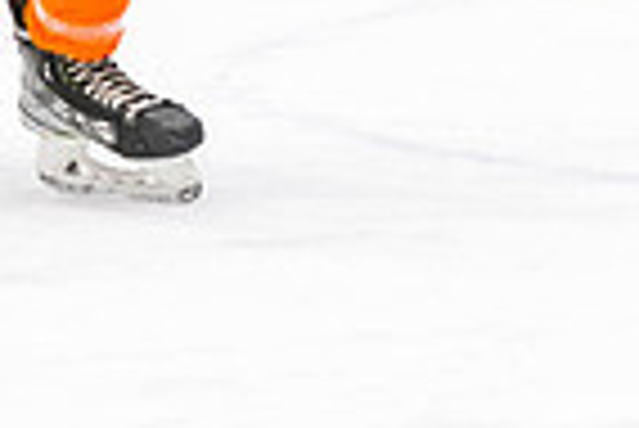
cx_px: 1565
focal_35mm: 701
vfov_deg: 2.0
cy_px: -535
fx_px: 12455
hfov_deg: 2.9
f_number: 2.8
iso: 2500
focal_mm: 125
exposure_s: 1/640
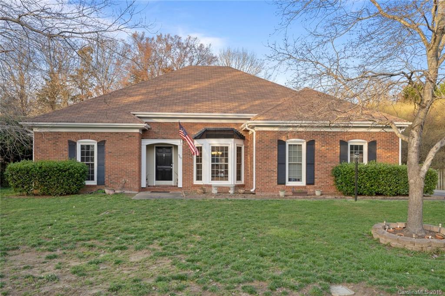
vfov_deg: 44.9
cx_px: 222
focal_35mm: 29
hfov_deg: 63.7
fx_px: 358
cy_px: 148
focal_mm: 29
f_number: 8
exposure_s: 1/25
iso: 200
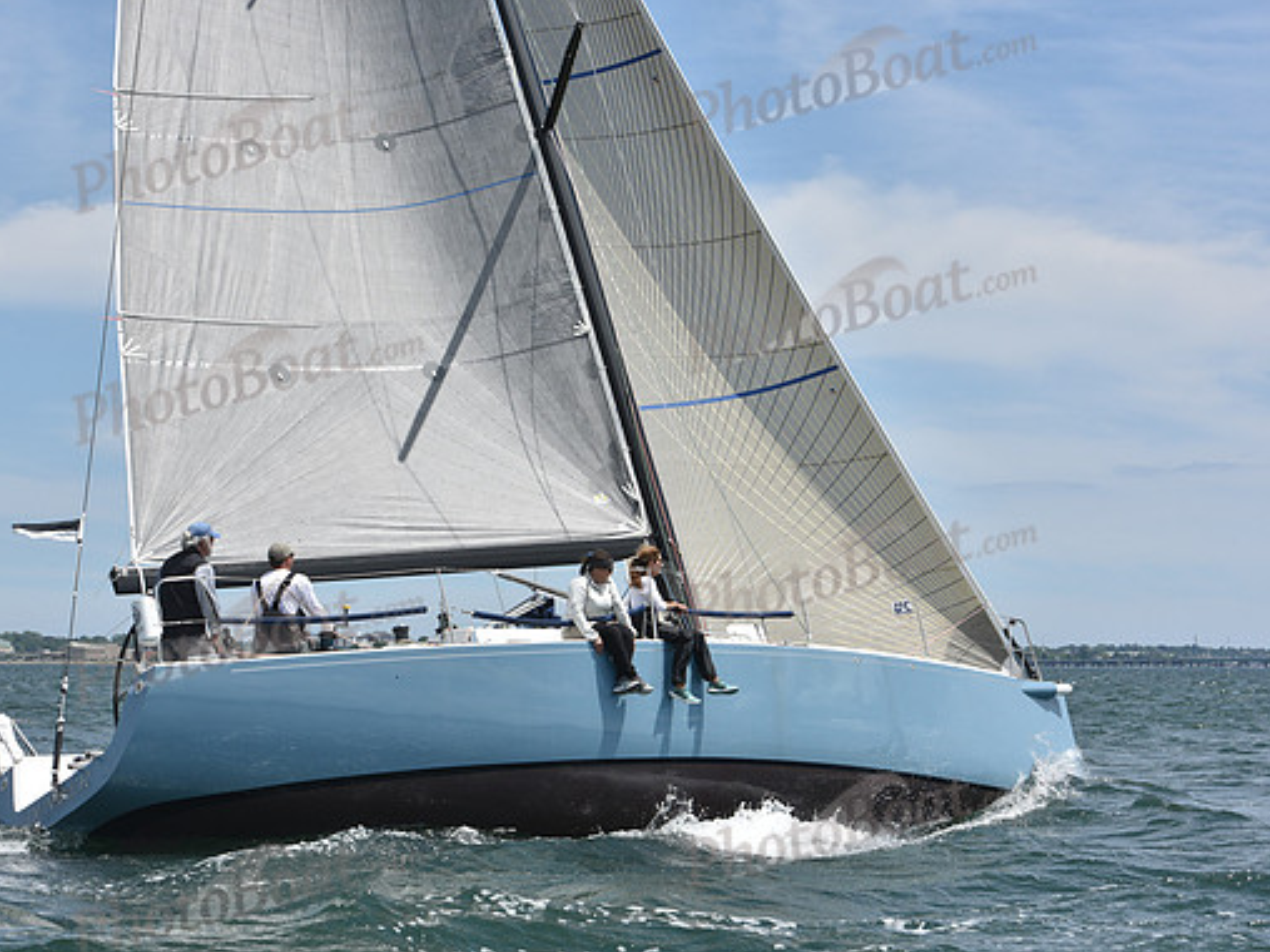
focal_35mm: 77
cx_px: 556
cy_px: 475
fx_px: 2824
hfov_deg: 25.3
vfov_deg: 19.1
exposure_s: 1/1250
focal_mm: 70
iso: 250
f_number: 8
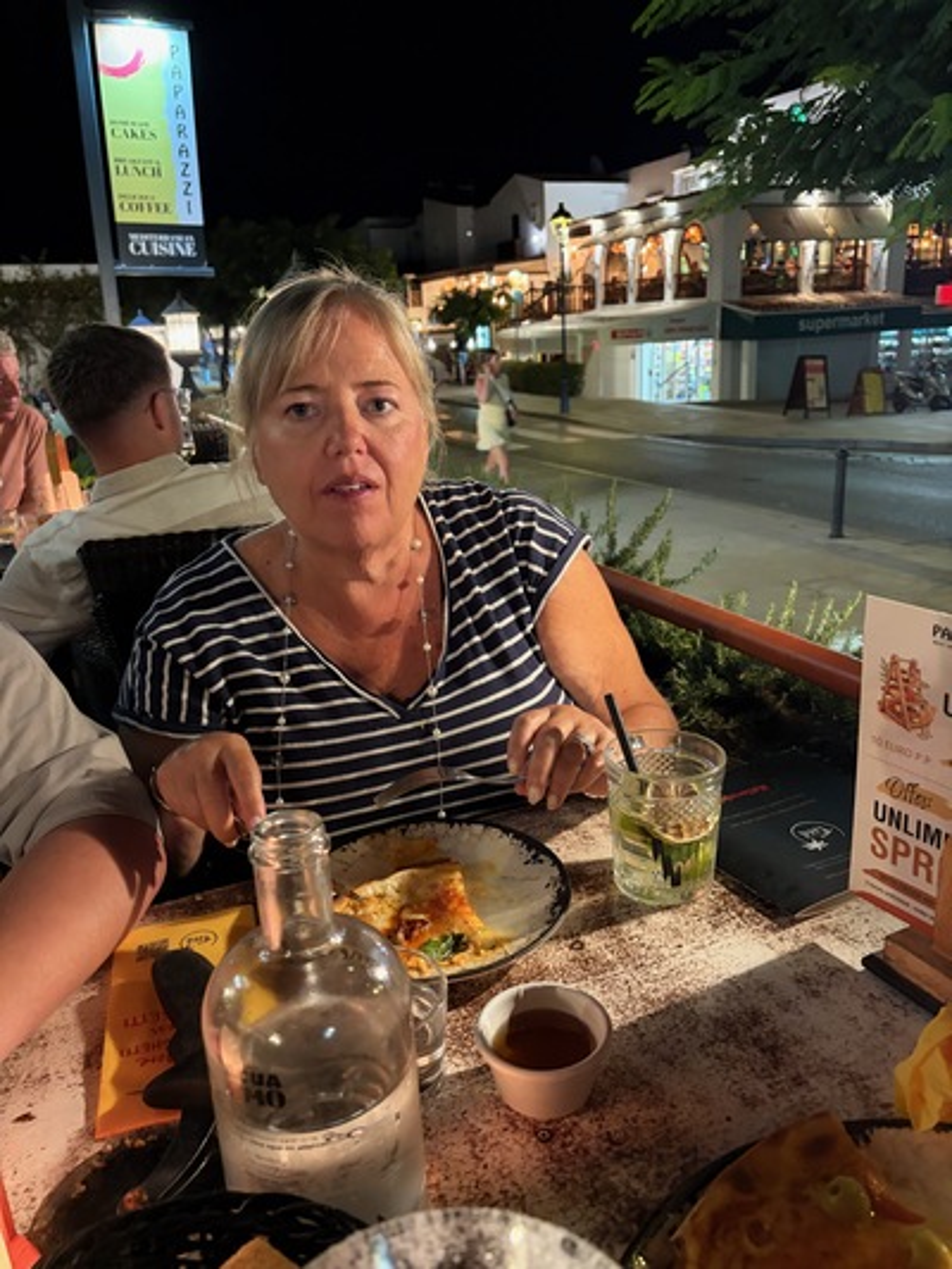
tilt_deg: -17.2
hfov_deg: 53.1
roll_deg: +2.8
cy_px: 634
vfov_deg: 67.3
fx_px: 953
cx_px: 476
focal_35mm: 26
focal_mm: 5.96
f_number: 1.6
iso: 640
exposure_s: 1/37
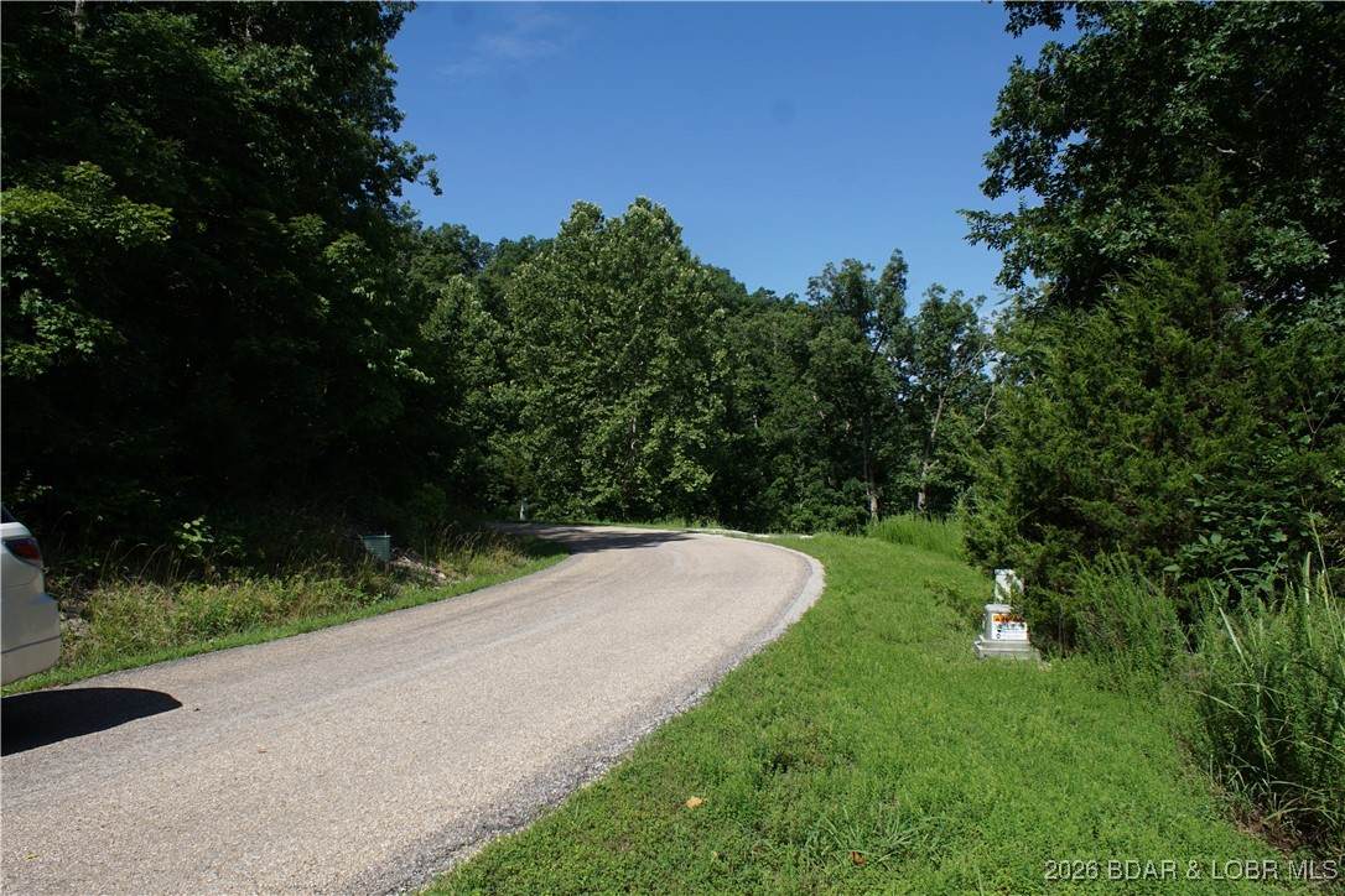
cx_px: 672
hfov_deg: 67.4
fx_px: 1009
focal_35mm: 27
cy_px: 448
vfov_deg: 47.9
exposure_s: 1/250
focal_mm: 18
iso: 100
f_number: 8
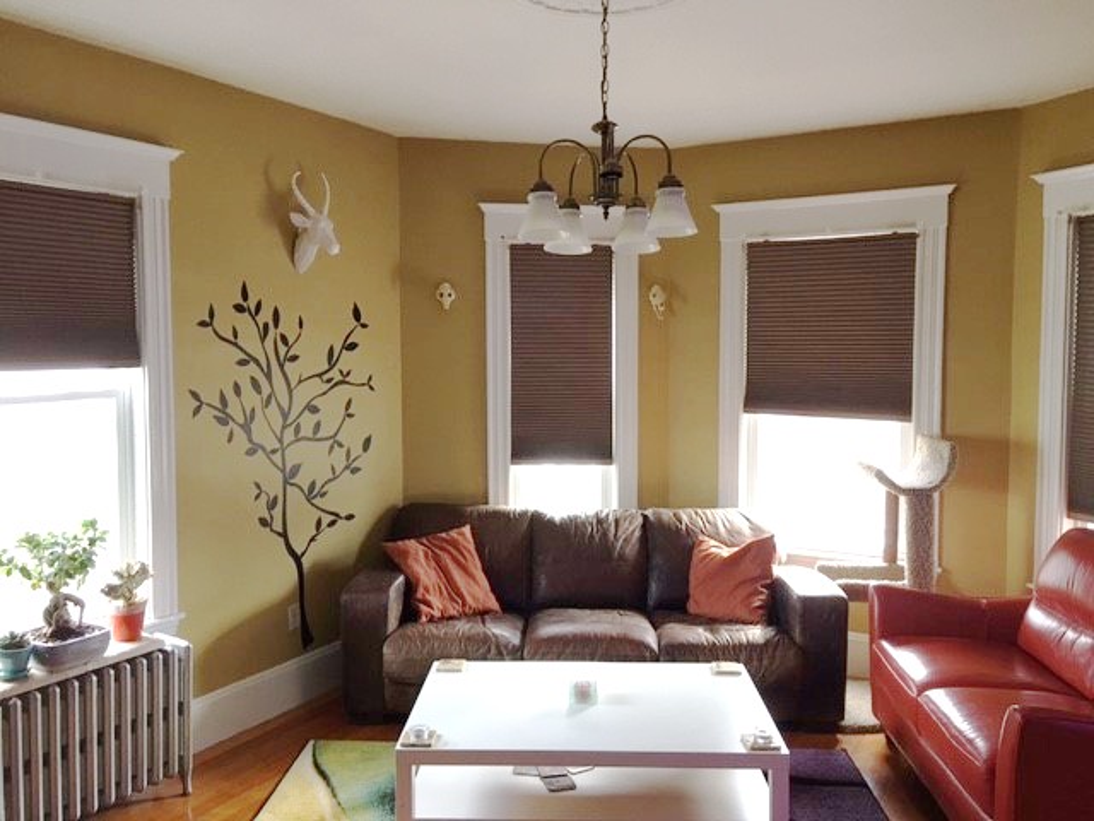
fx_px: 917
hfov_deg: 61.7
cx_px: 547
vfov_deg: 48.2
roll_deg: -0.8
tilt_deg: -3.7
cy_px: 410
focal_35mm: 29
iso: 40
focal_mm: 4.15
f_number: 2.2
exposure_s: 1/15
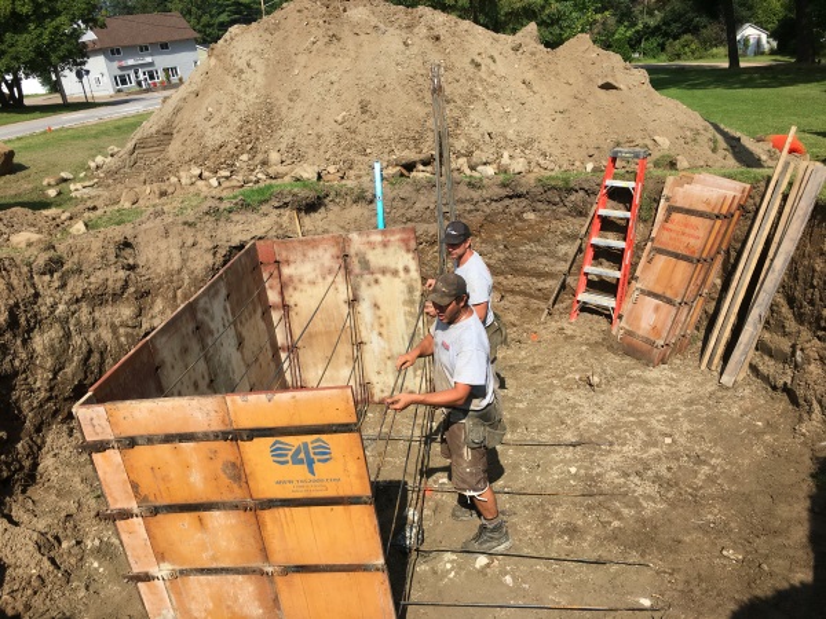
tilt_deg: -21.0
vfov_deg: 48.2
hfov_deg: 61.7
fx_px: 692
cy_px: 310
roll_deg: +8.1
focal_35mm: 29
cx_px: 413
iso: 25
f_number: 2.2
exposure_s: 1/1282
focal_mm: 4.15
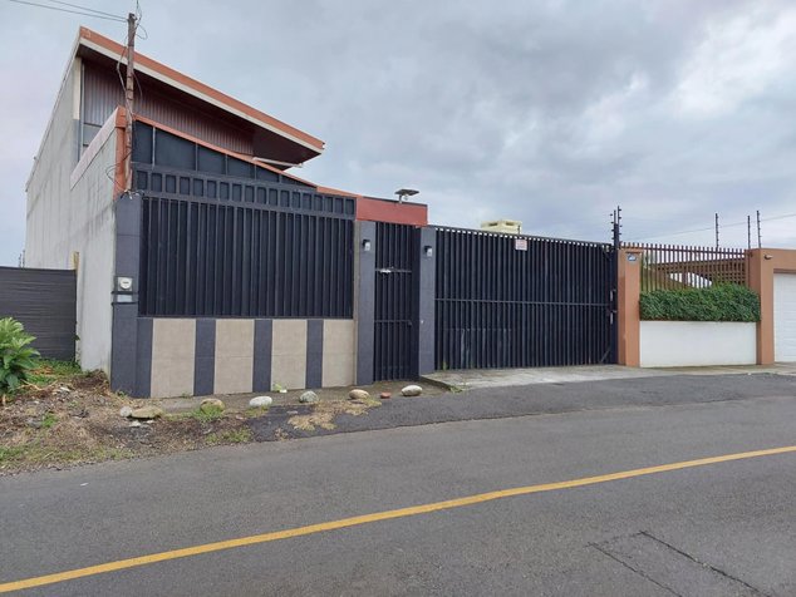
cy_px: 298
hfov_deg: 73.9
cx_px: 398
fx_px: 529
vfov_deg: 58.9
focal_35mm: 23
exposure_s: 1/100
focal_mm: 5.06
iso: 40
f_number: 1.8
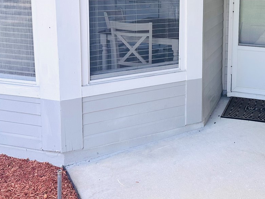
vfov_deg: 28.5
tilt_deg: -8.0
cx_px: 206
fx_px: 375
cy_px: 18
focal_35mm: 49
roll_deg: -0.4
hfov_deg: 37.7
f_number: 1.78
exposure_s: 1/370
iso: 80
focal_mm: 6.86
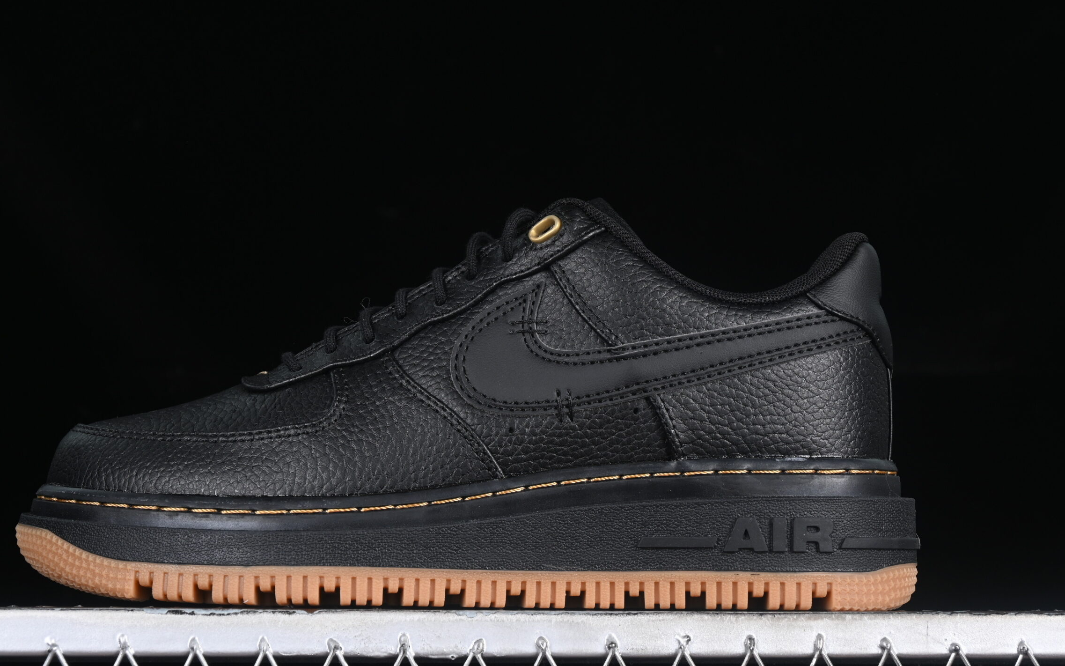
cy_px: 368
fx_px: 2496
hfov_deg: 24.1
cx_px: 472
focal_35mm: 86
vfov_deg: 15.2
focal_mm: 50
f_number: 6.3
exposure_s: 1/60
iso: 160
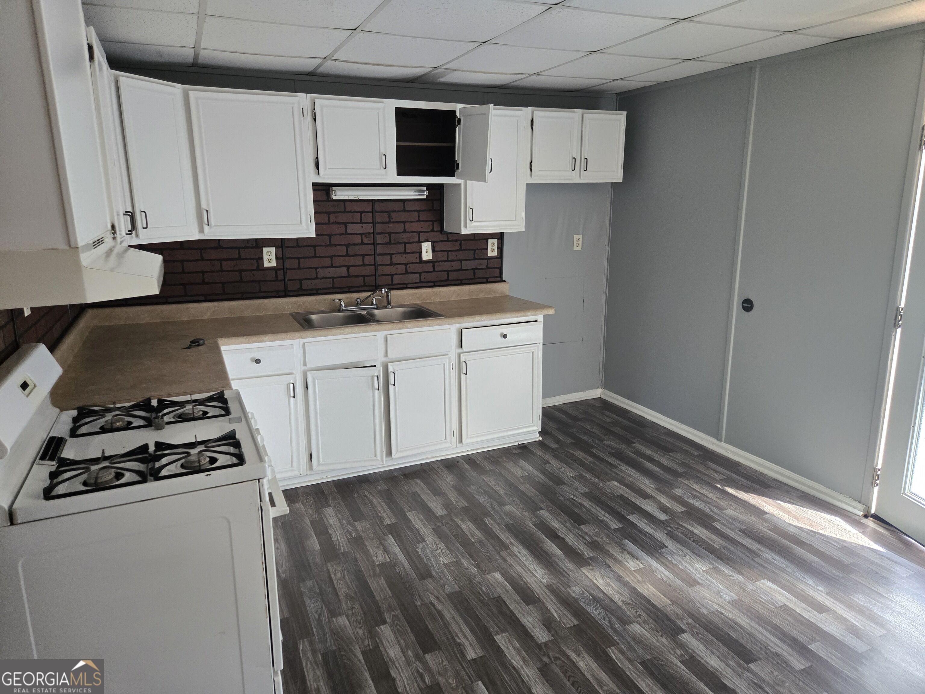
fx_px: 615
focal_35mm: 23
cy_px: 347
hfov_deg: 73.9
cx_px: 462
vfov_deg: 58.9
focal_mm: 5.4
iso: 400
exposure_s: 1/120
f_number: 1.8
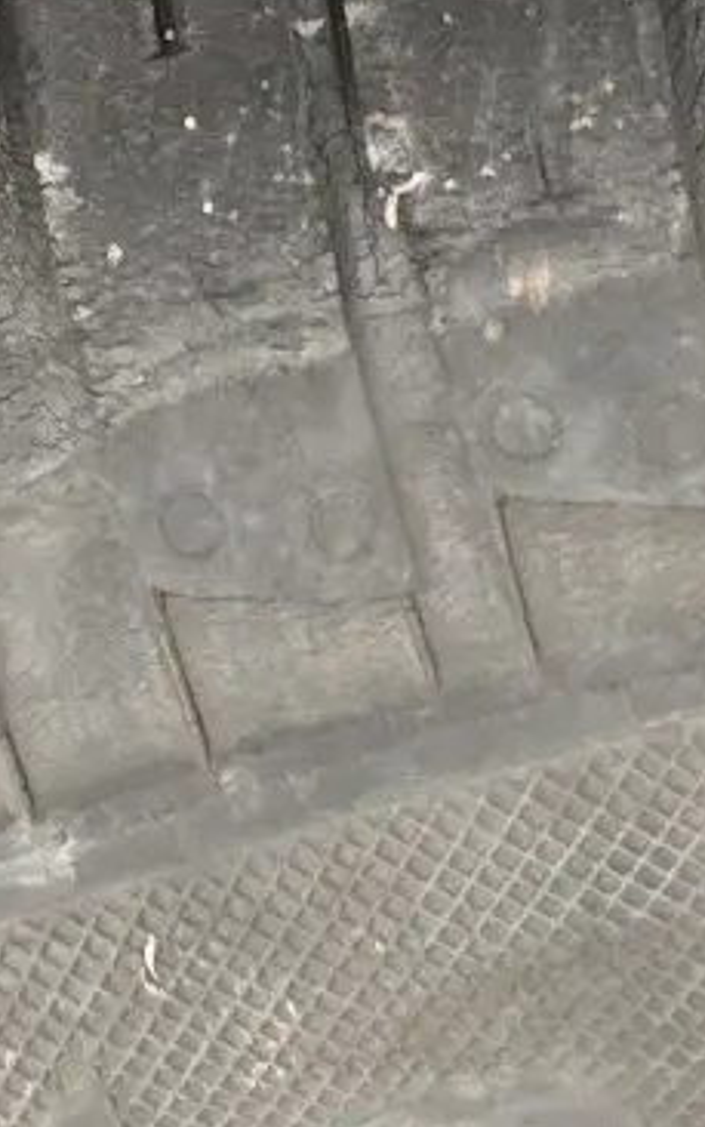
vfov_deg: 16.1
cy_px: 105
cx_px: -363
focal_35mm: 128
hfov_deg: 9.9
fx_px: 3932
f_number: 1.7
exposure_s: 1/100
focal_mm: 6.3
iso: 2000
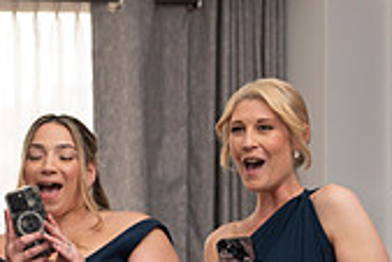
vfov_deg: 8.9
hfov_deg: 12.6
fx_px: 1678
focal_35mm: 154
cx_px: -220
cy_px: 241
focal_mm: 45
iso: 1600
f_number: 2.8
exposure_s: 1/1600
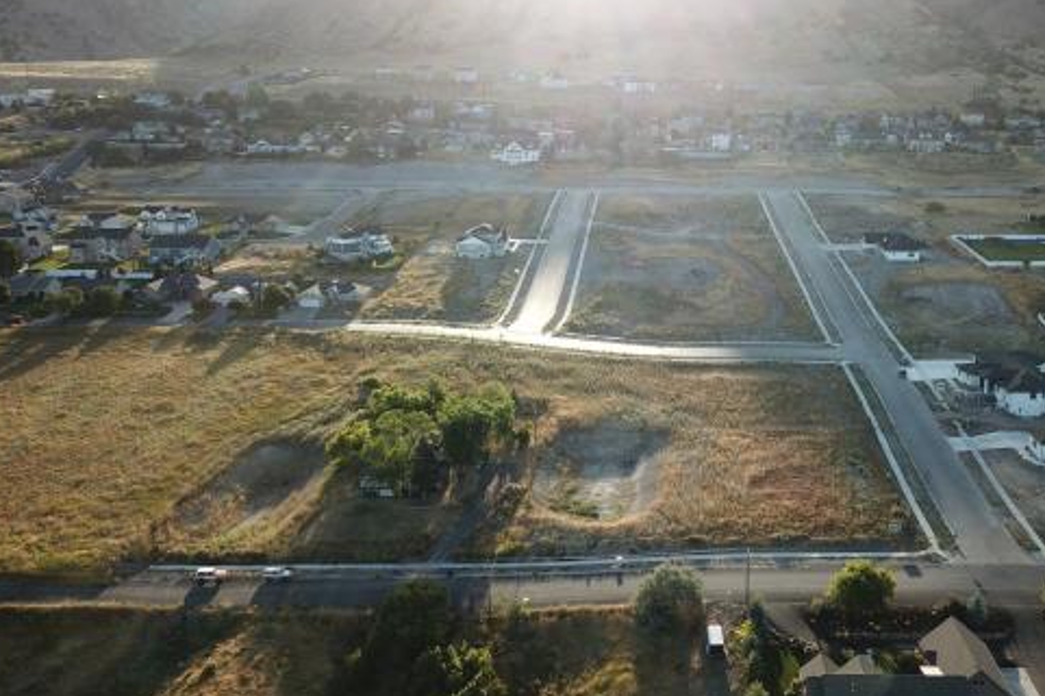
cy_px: 257
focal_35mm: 36
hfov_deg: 52.4
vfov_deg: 36.6
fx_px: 1044
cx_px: 671
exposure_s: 1/569
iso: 100
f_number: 2.2
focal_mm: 4.73
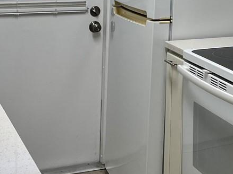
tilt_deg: -3.8
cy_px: -46
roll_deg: -1.1
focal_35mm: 95
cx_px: 238
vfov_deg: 14.9
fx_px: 639
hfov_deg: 20.0
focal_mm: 5.1
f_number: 1.6
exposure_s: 1/120
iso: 50
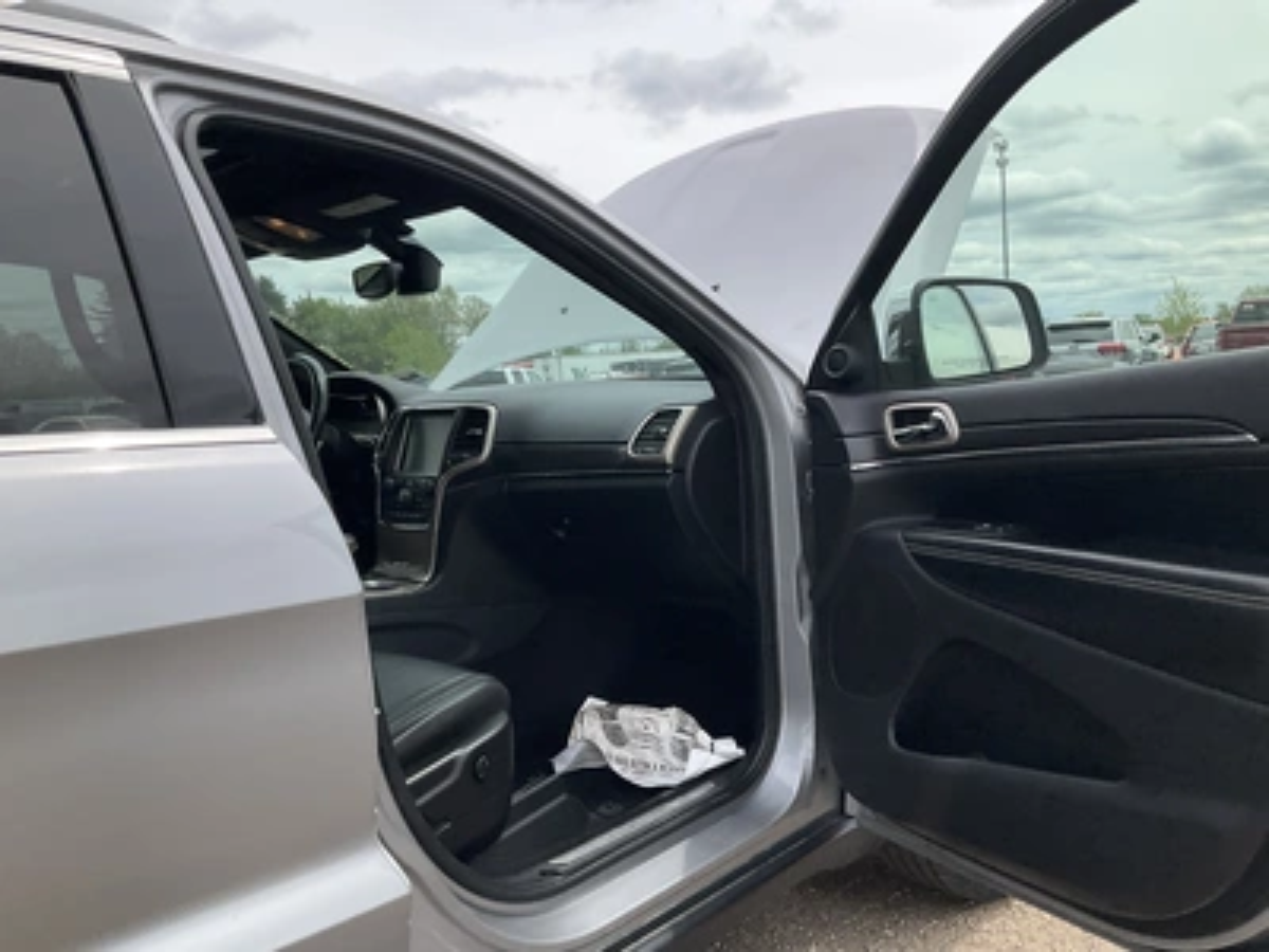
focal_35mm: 29
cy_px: 476
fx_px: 1063
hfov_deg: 61.7
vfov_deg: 48.2
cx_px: 634
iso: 25
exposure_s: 1/1626
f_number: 1.8
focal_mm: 3
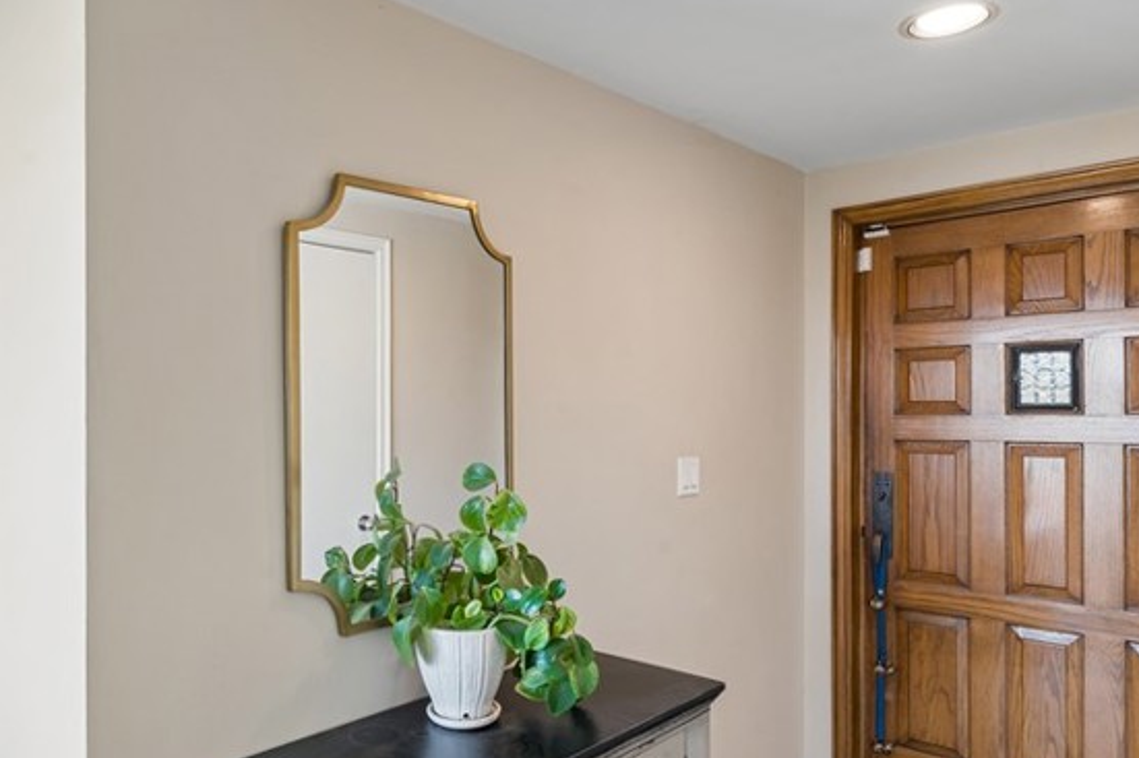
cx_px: 444
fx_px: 822
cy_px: 390
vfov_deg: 49.5
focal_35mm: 26
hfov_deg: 68.6
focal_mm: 14
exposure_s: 1.6
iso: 100
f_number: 13
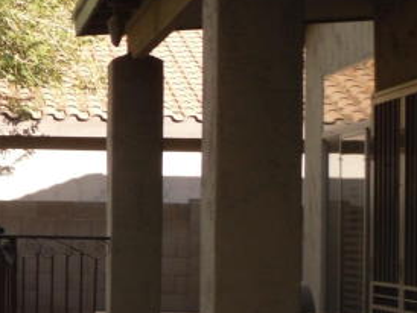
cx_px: -180
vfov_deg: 8.8
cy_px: 257
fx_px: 2026
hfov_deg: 11.3
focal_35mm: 168
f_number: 8.2
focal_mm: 6.3
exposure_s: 1/58
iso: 80
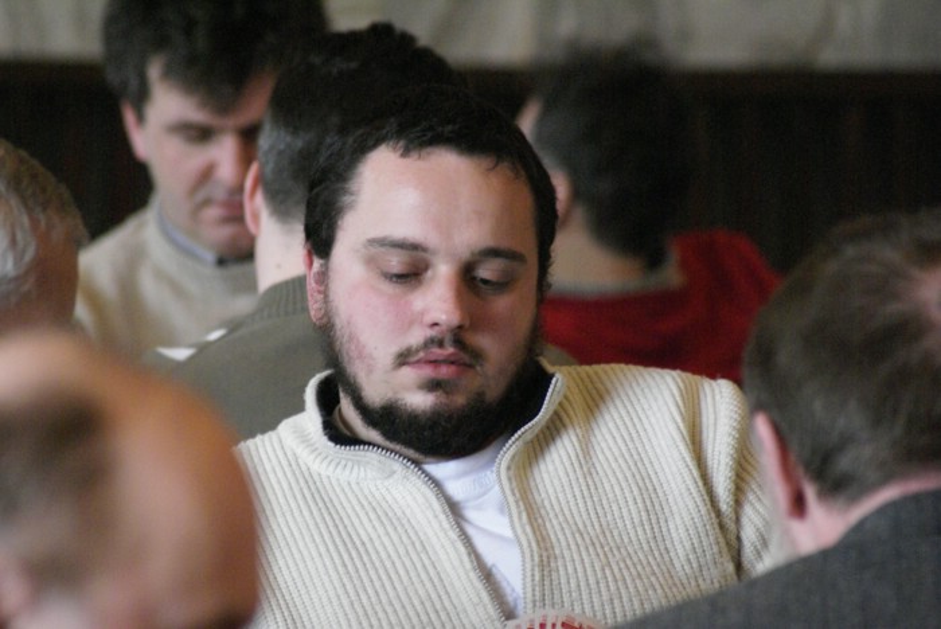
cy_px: 314
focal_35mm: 450
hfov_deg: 4.6
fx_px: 11772
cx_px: 470
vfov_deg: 3.1
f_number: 8
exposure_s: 1/25
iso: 1600
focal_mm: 300
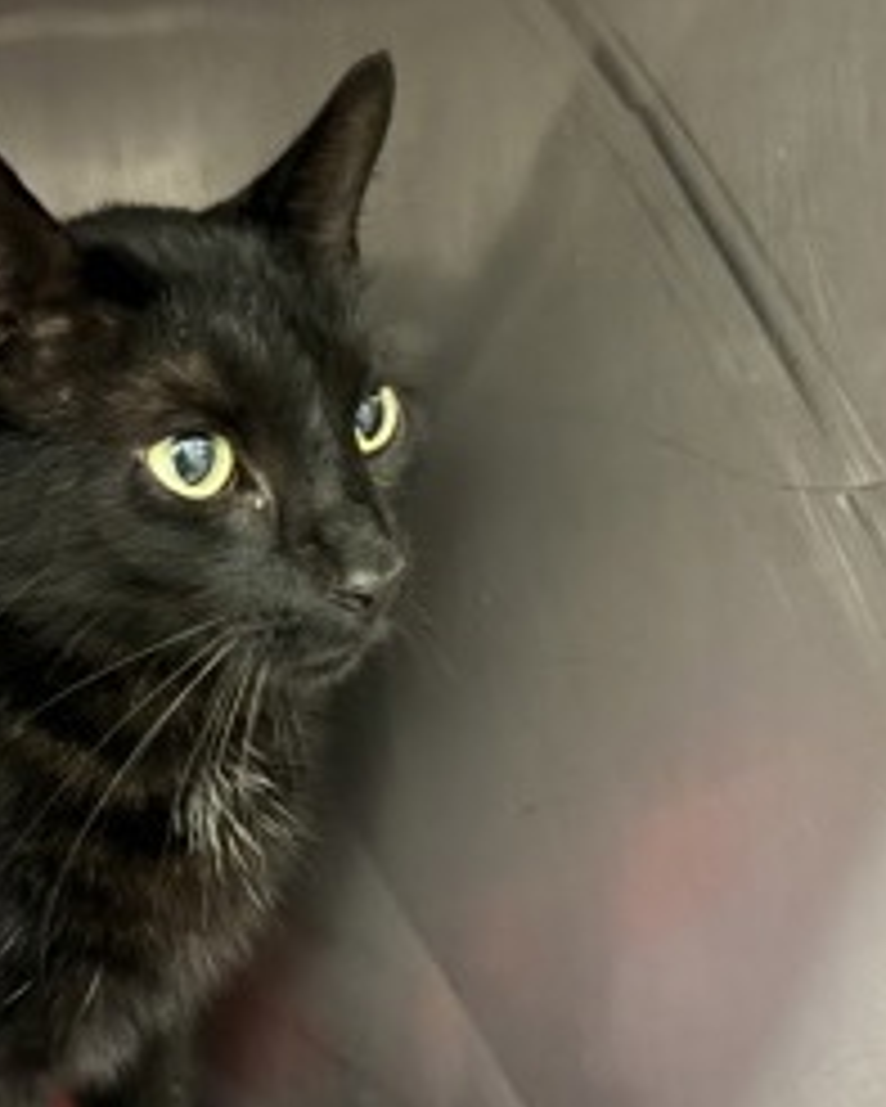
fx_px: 1310
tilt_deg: -15.2
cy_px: 648
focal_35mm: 40
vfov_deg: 45.6
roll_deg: +5.8
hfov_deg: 37.1
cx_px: 313
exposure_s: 1/20
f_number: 1.78
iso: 1600
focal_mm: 6.76
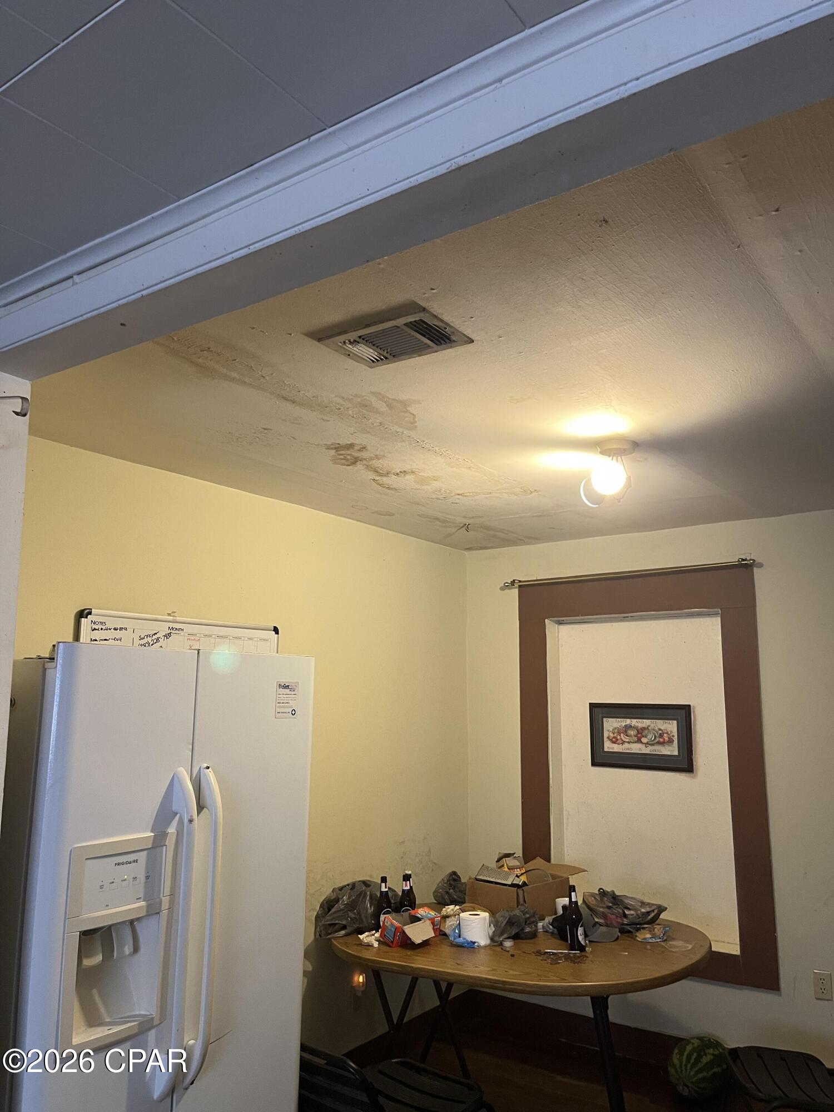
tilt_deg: +9.5
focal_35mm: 26
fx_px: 835
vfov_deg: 67.3
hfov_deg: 53.1
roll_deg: +0.9
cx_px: 417
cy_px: 556
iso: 160
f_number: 1.6
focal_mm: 5.1
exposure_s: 1/60
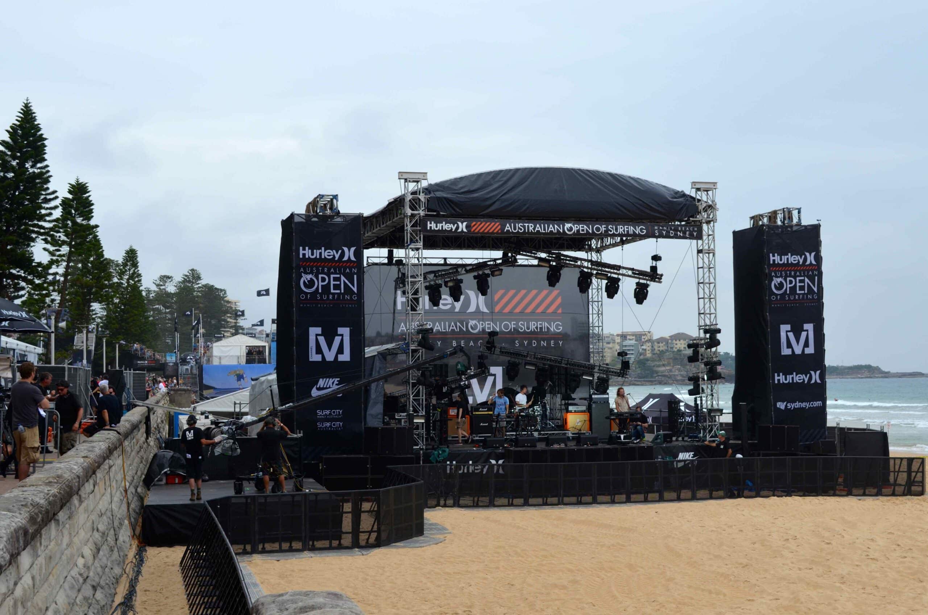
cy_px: 308
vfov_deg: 28.0
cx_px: 464
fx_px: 1235
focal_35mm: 48
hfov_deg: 41.2
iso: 200
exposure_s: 1/250
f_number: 8
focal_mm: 32
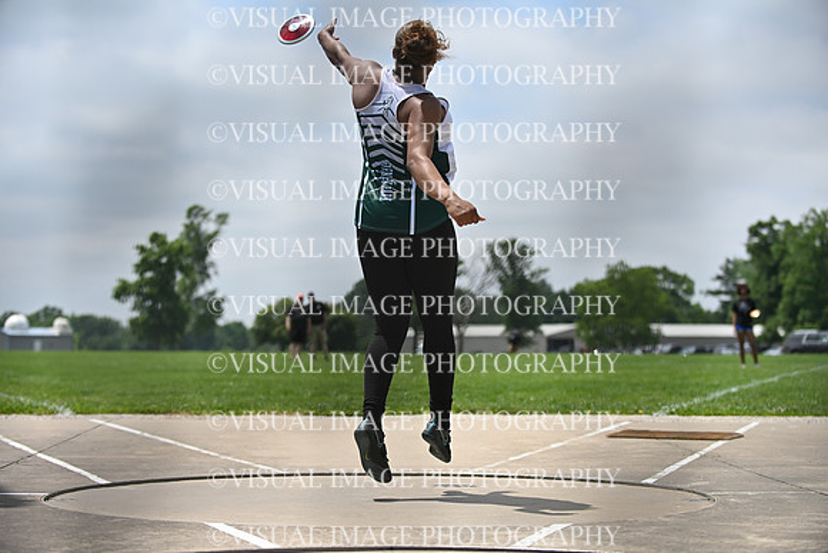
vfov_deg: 17.1
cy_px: 276
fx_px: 1840
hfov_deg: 25.4
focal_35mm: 80
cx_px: 414
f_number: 3.5
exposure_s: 1/5000
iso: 250
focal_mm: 80
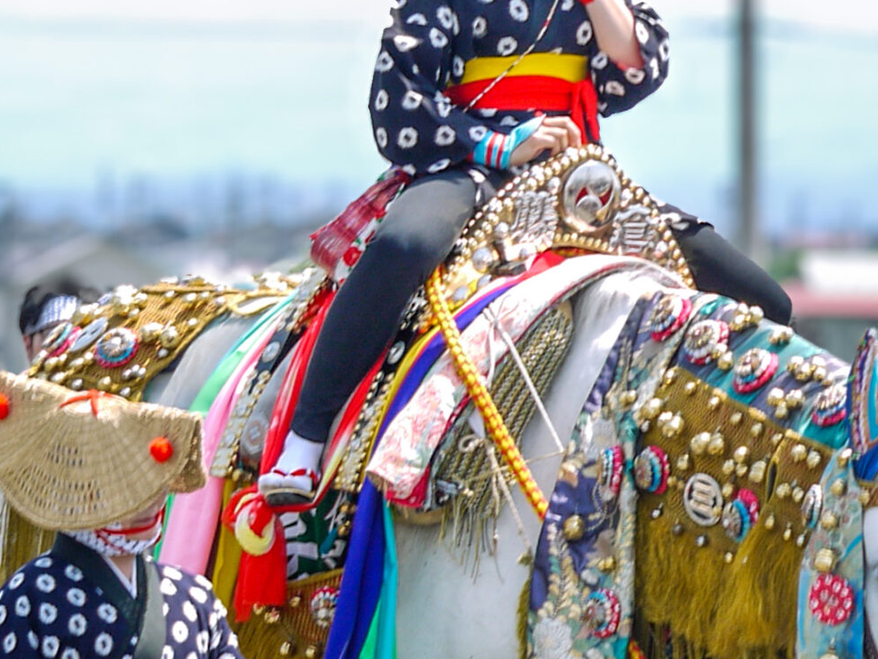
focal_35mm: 329
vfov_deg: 4.5
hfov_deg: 6.0
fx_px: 8345
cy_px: 473
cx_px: 289
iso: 100
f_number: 5.6
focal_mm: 45
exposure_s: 1/200
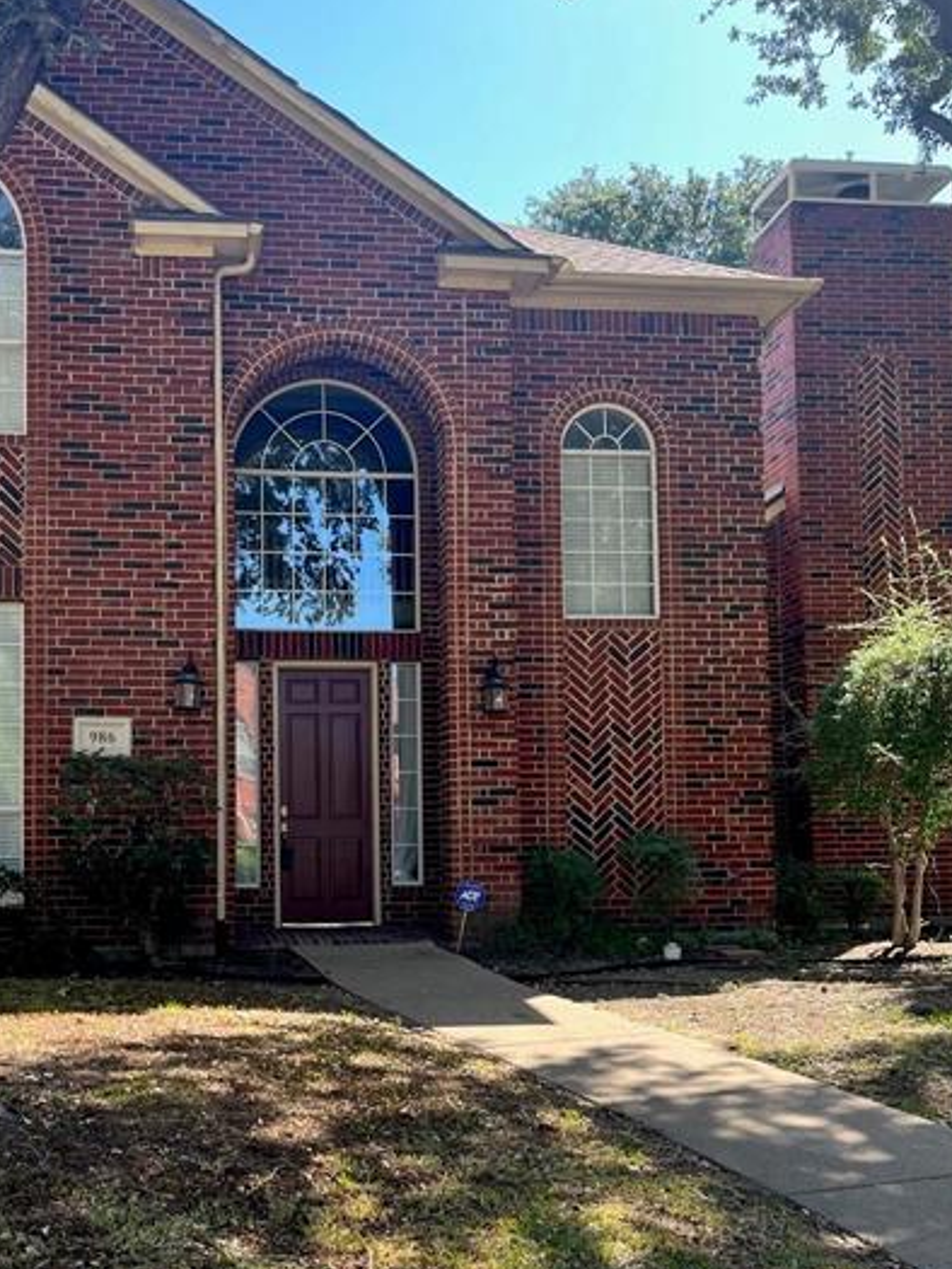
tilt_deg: +4.3
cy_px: 761
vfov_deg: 48.7
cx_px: 360
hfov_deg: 37.5
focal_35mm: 38
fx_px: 1393
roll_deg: +1.1
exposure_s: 1/445
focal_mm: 5.1
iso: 50
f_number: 1.6
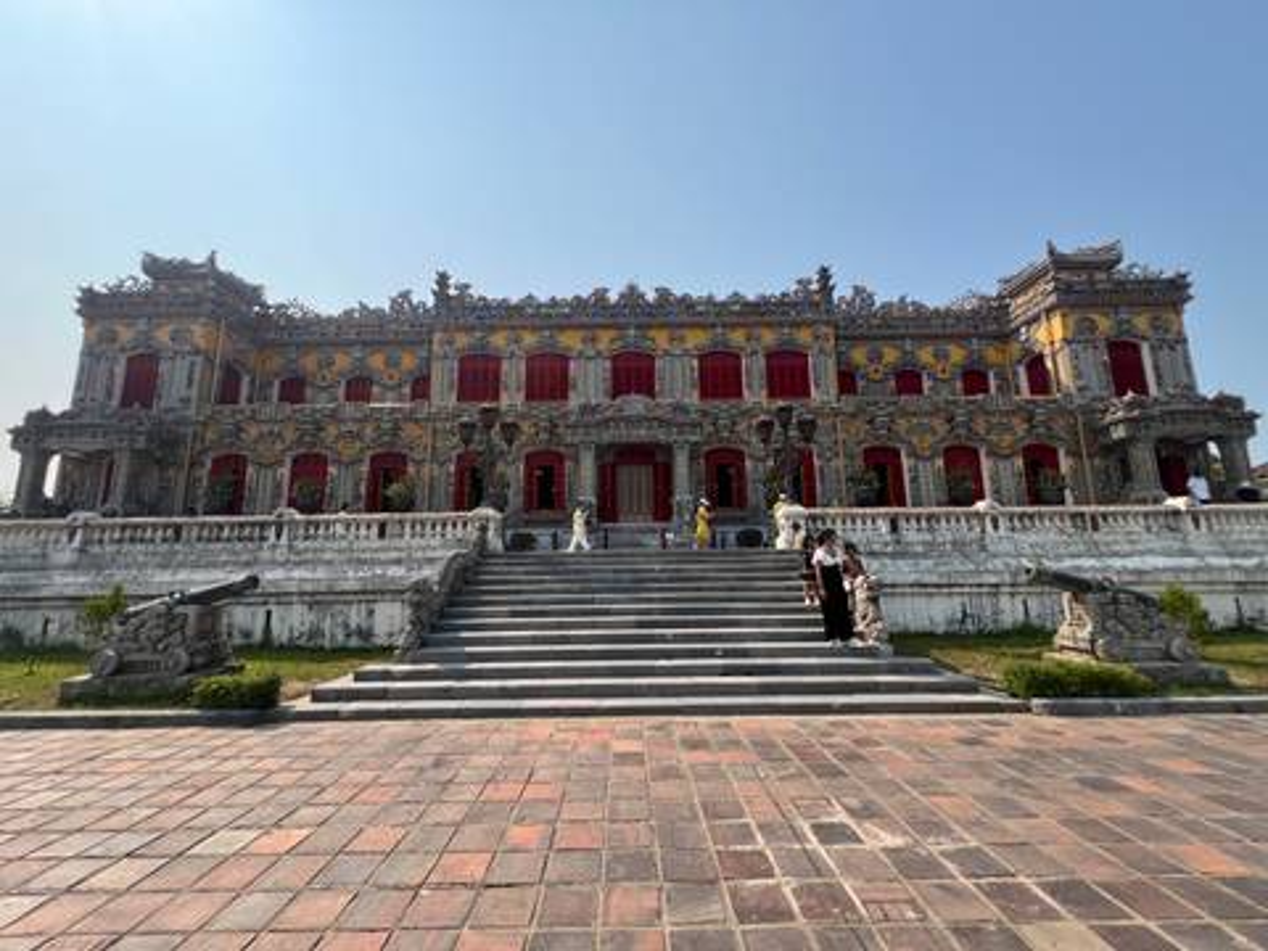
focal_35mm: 13
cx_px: 634
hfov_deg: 106.2
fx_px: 476
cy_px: 476
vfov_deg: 89.9
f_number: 1.8
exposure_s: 1/1980
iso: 32
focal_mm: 1.57
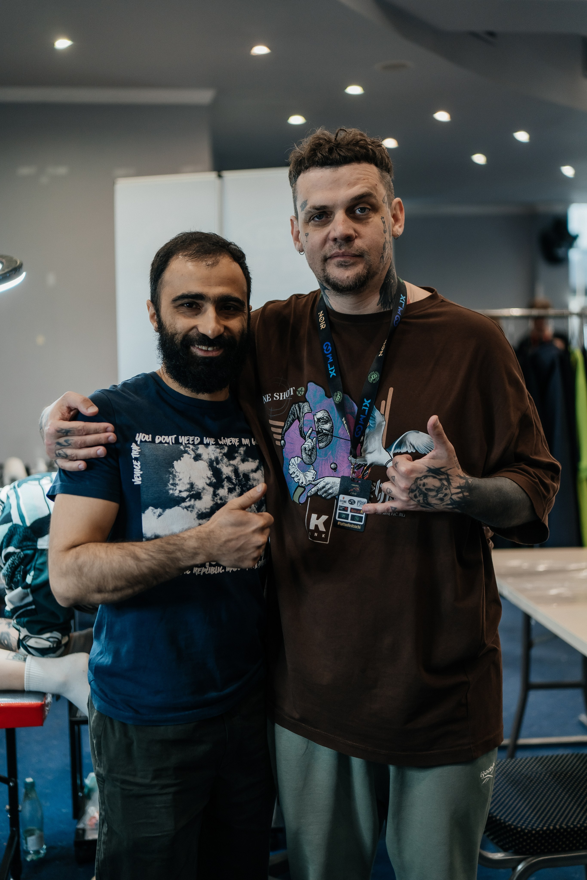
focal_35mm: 45
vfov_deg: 43.6
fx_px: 1101
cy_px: 440
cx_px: 294
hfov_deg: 29.9
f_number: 1.8
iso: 250
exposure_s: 1/100
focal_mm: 45
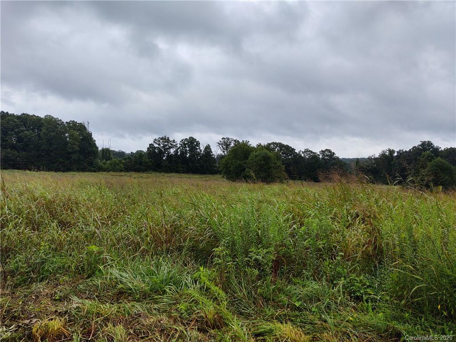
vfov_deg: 51.4
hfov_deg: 65.3
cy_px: 171
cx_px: 228
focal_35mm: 27
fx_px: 356
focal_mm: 4.75
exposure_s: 1/1810
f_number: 1.7
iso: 100
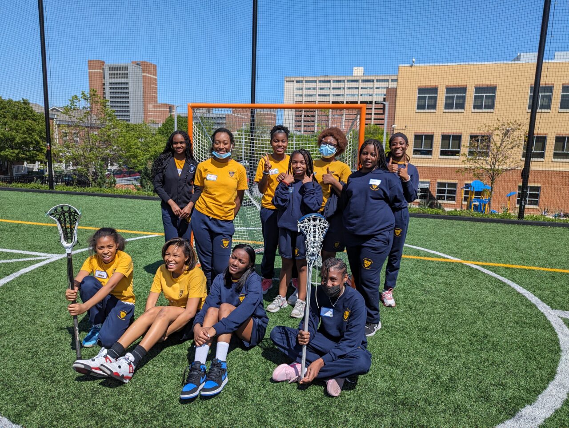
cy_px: 214
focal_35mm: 24
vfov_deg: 56.9
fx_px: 395
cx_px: 284
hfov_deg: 71.5
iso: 40
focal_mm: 6.81
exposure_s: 1/2976
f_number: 1.85
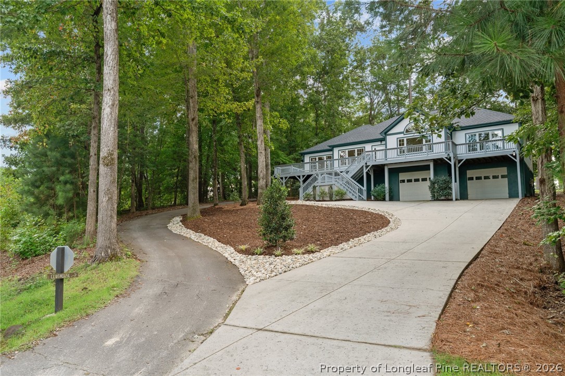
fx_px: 424
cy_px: 188
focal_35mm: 27
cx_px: 282
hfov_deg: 67.4
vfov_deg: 47.9
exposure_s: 1/40
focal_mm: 27
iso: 400
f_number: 8
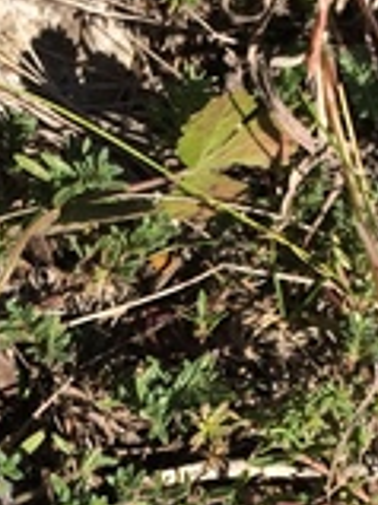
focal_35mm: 117
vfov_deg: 16.5
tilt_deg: -54.5
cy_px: 495
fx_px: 1706
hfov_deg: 12.6
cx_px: 137
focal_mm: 4.15
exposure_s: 1/1414
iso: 32
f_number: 2.2
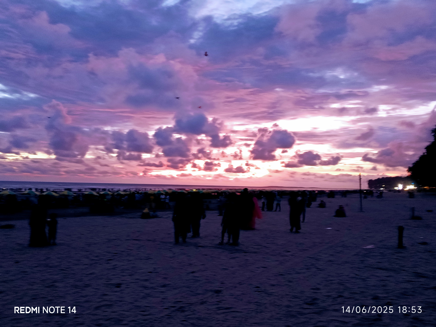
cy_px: 164
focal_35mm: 32
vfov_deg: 44.2
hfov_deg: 56.8
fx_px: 403
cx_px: 218
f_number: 1.7
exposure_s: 1/25
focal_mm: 5.24
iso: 1237
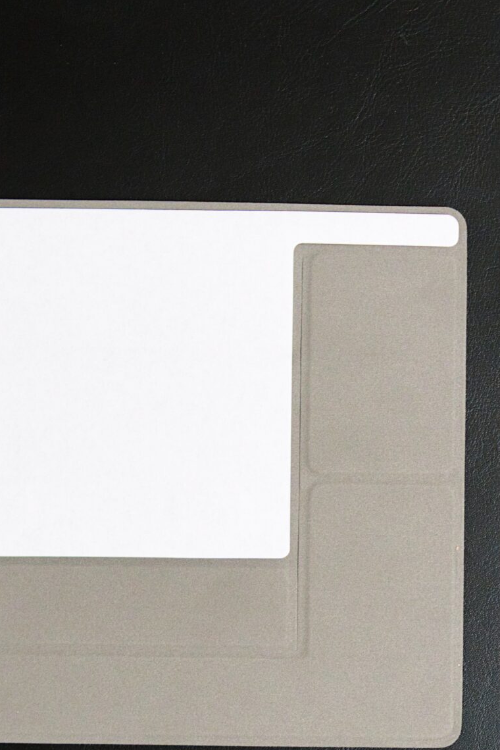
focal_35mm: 101
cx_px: 481
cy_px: 506
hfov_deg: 13.4
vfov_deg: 20.1
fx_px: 2104
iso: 1600
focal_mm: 30
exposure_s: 1/40
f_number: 2.8
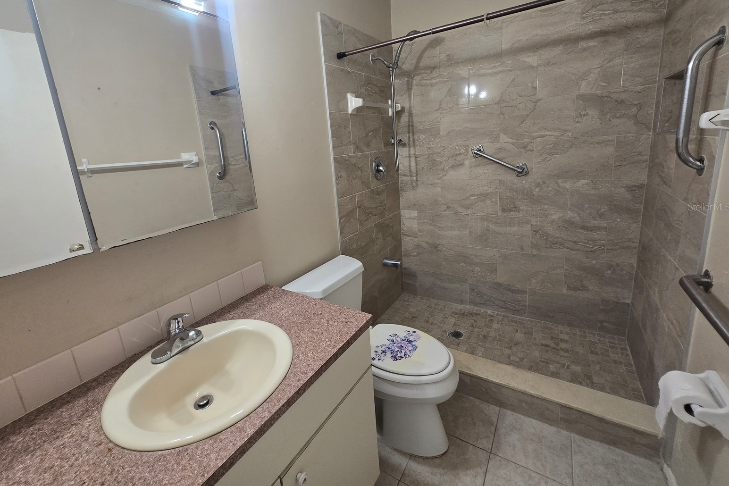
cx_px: 355
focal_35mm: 14
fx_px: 283
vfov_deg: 80.7
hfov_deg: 104.2
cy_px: 207
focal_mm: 2.2
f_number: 2.2
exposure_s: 1/60
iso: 160
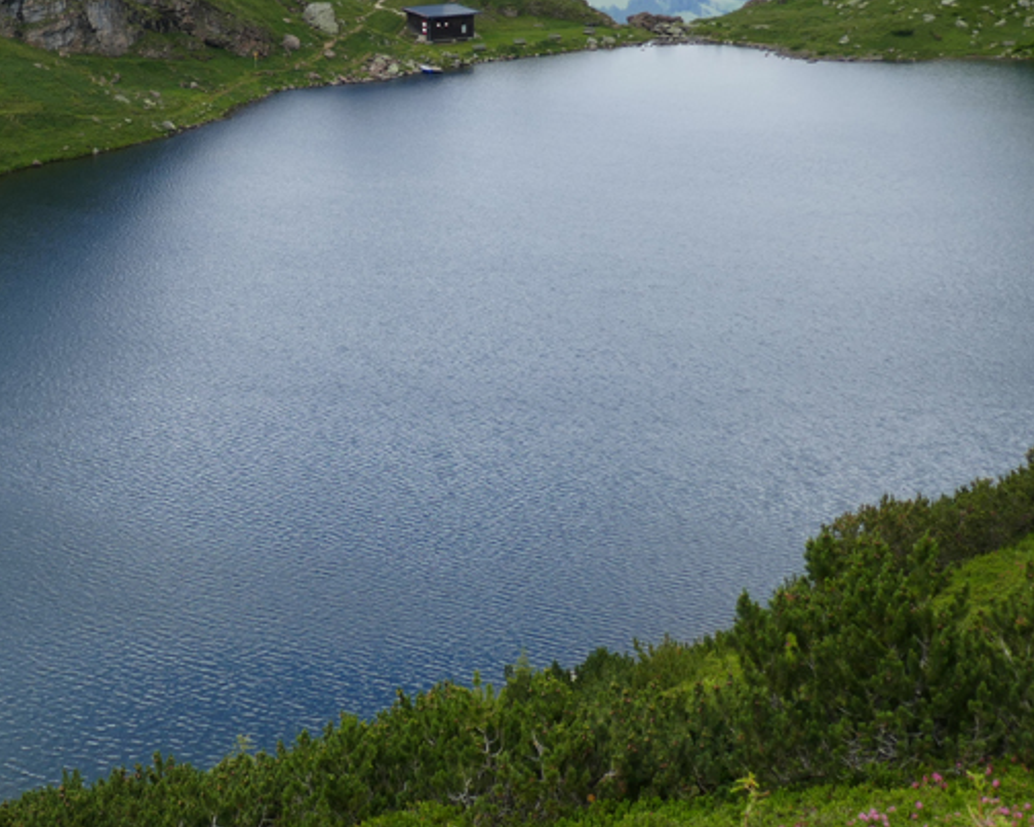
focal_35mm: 76
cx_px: 330
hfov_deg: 24.9
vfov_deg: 20.0
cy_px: 232
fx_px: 2325
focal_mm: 12.5
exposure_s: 1/1000
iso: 125
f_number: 3.4
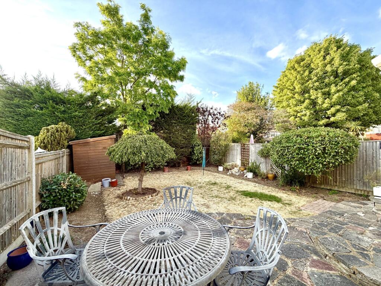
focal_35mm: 14
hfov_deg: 102.1
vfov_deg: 85.7
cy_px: 143
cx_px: 190
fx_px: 154
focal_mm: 2.22
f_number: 2.2
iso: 50
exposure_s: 1/344
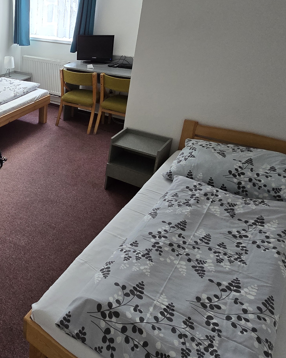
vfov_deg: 61.5
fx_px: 296
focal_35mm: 28
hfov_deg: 44.2
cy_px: 136
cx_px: 2
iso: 500
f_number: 2.2
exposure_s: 1/50
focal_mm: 2.2
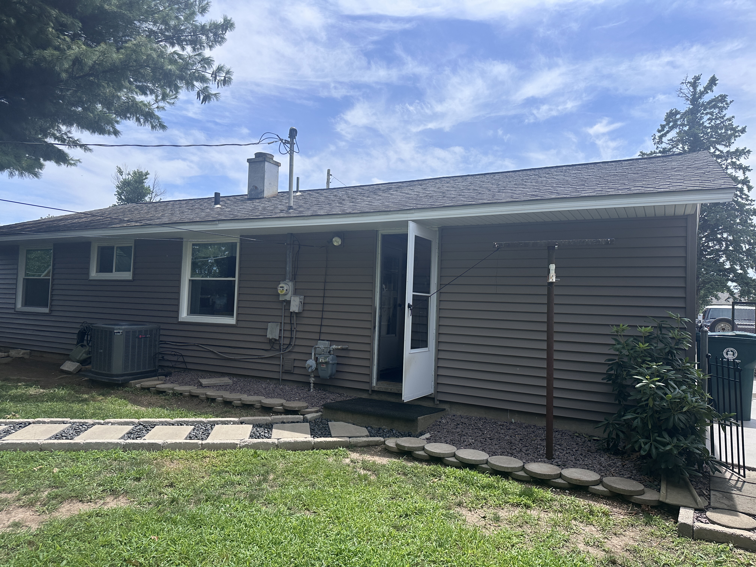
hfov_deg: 71.6
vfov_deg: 56.8
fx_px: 524
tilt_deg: +3.2
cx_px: 378
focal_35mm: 24
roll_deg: -2.1
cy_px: 284
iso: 80
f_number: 1.78
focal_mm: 6.86
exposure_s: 1/5263
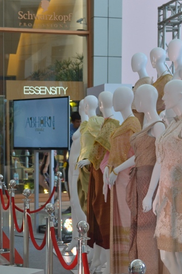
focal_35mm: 86
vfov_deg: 23.7
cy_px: 137
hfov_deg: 15.5
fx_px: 653
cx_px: 192
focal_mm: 38
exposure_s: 1/60
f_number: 6.3
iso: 400
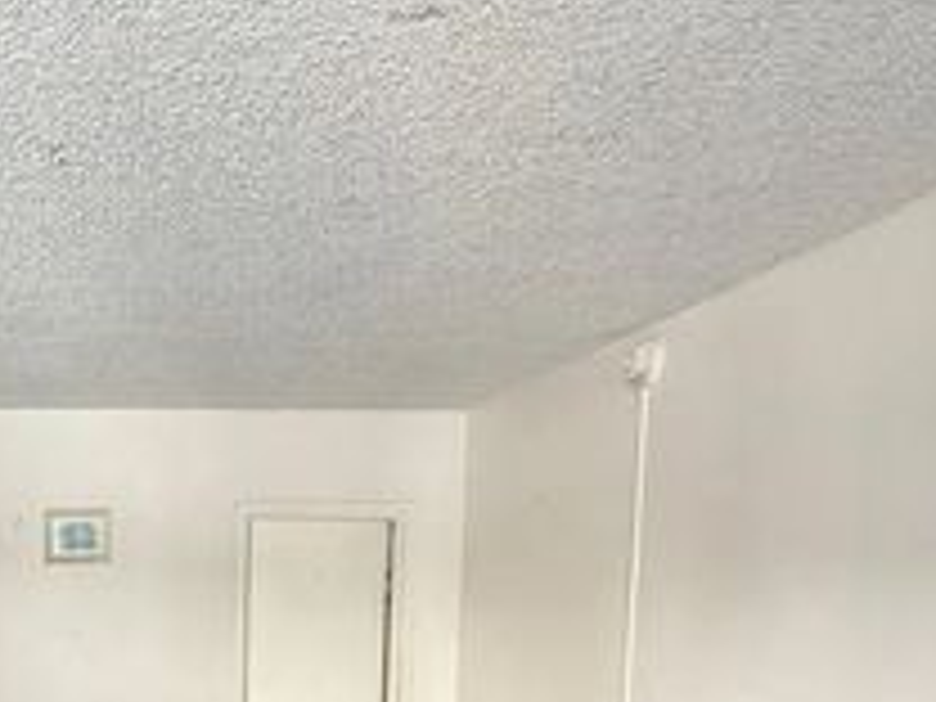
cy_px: 774
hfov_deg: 39.2
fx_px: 1163
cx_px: 18
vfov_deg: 30.1
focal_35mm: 43
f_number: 2.2
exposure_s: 1/69
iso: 320
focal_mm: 2.22
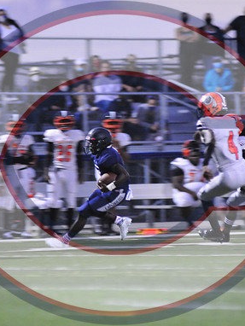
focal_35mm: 437
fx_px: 4119
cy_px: 163
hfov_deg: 3.4
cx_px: 114
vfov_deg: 4.5
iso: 1600
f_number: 2.8
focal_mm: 200
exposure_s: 1/125
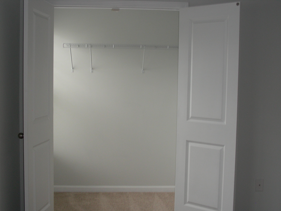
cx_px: 140
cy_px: 106
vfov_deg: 30.3
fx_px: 390
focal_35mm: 48
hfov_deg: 39.7
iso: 50
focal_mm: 8
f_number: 3.5
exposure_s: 1/30
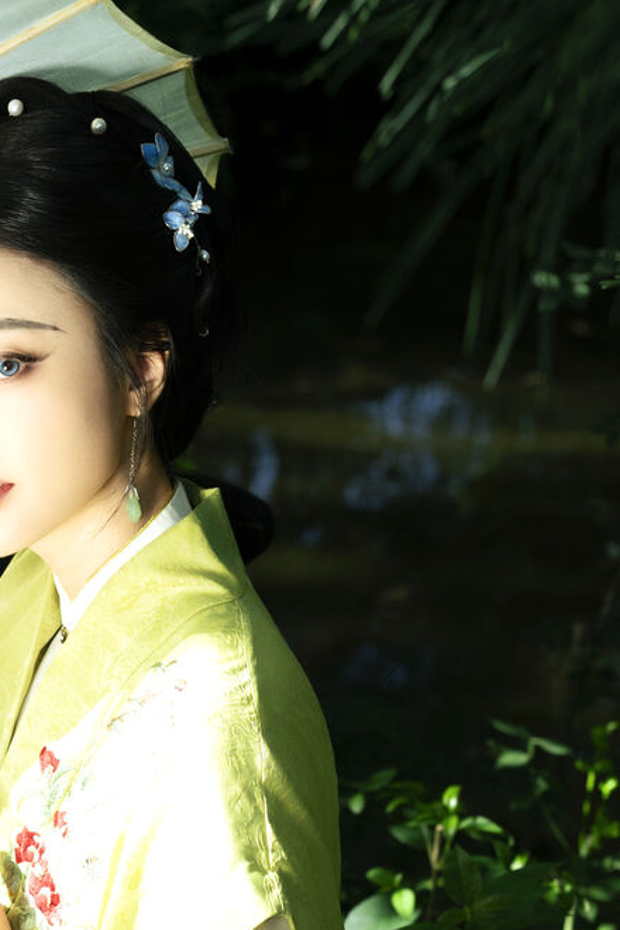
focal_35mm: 139
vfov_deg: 14.5
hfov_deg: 9.8
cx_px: 107
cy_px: 986
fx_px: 3591
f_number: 4
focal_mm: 51
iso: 160
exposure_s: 1/200
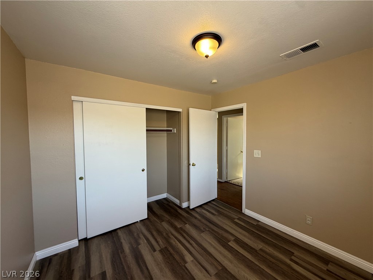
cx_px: 186
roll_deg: +0.6
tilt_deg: -2.1
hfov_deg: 102.1
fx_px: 151
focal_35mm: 14
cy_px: 140
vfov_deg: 85.7
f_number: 2.2
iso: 125
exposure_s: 1/121
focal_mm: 2.22
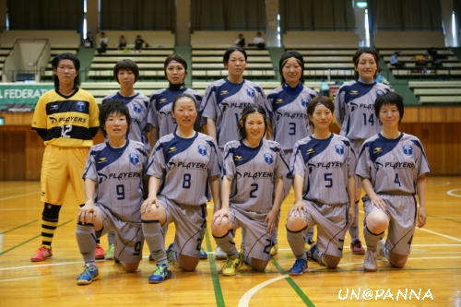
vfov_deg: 25.7
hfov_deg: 37.9
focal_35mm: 52
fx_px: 672
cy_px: 154
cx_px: 230
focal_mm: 35
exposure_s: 1/60
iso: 500
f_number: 2.8
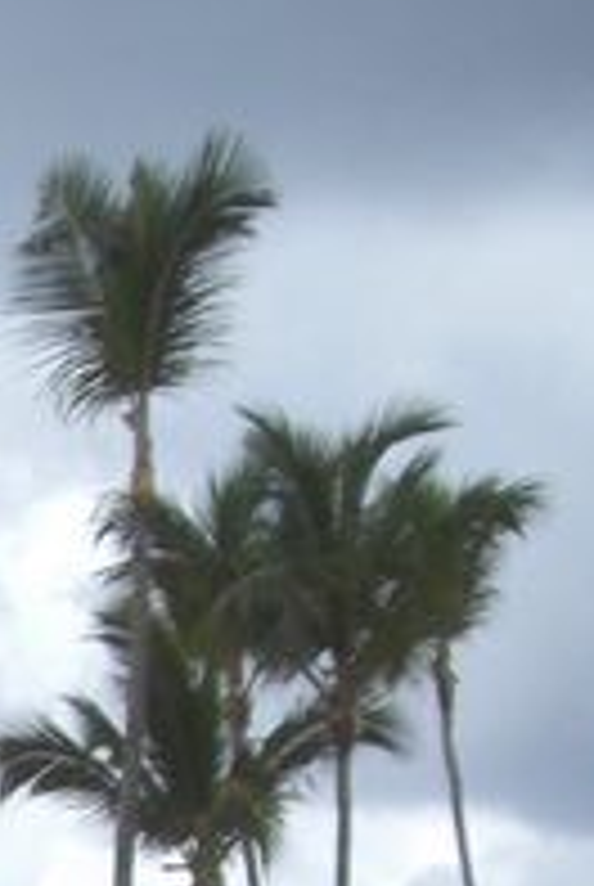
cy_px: 1295
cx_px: -724
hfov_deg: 6.5
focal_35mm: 205
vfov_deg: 9.7
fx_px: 5056
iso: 64
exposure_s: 1/160
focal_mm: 6.2
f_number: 8
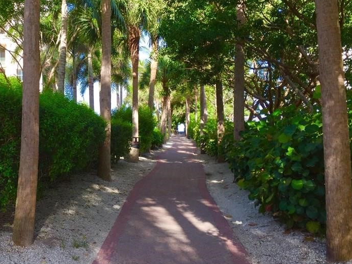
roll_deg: +1.4
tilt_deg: +3.9
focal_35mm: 43
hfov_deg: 42.7
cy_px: 107
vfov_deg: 33.5
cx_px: 94
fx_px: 437
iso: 32
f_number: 2.2
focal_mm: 4.15
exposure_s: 1/377
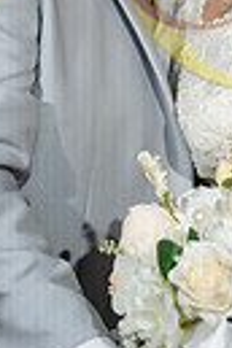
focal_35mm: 210
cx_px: 213
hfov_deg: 6.5
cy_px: -108
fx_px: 2030
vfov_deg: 9.6
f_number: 2.5
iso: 200
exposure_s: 1/5000
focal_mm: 60
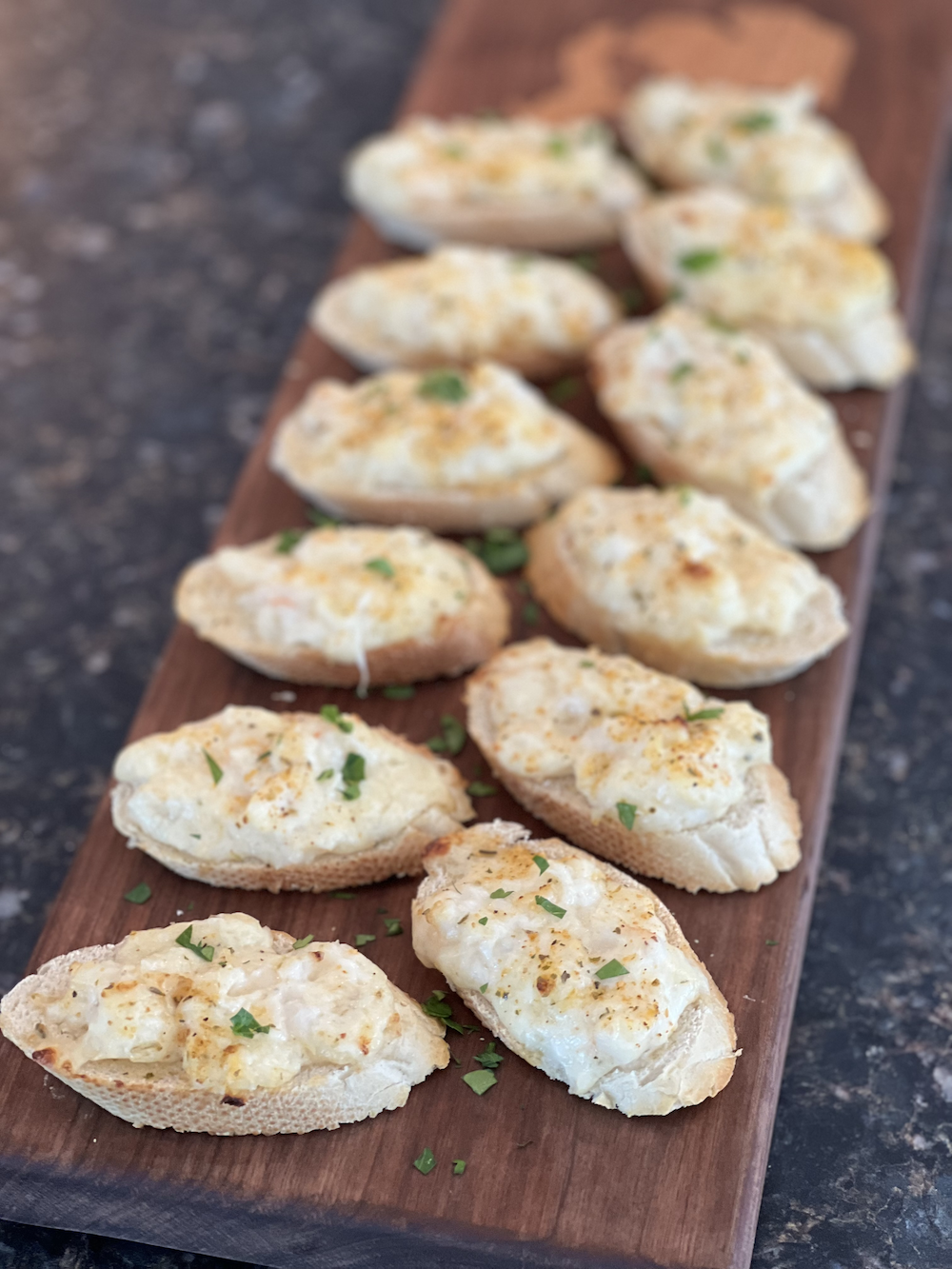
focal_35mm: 77
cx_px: 476
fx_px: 2823
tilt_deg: -40.7
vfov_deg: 25.3
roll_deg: +1.2
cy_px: 634
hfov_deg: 19.1
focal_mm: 9
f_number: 2.8
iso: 160
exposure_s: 1/40
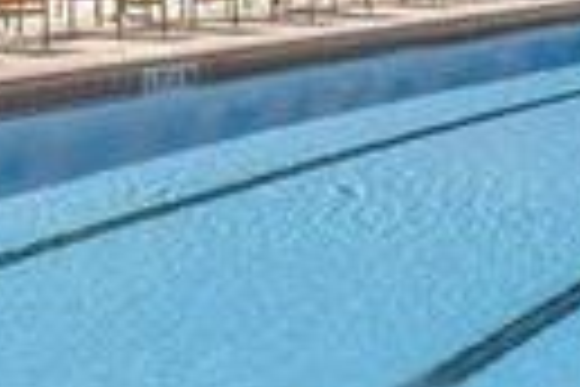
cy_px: -94
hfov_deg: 16.1
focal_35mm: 127
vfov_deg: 10.6
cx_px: 288
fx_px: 2046
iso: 125
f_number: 8
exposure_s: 1/250
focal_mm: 16
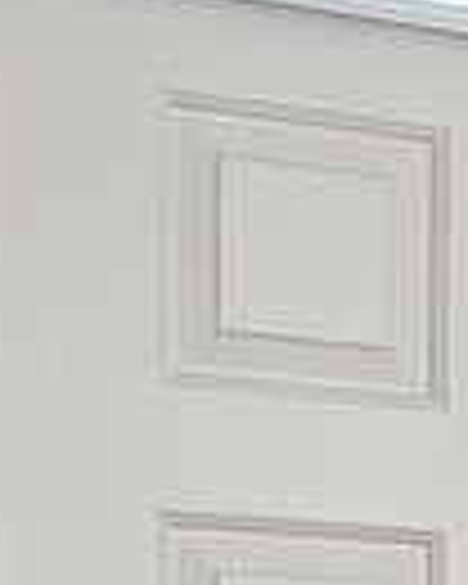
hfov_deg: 7.1
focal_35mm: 184
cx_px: 1613
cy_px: 1098
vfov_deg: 9.9
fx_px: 3186
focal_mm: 6.9
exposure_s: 1/56.9
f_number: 1.68
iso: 54
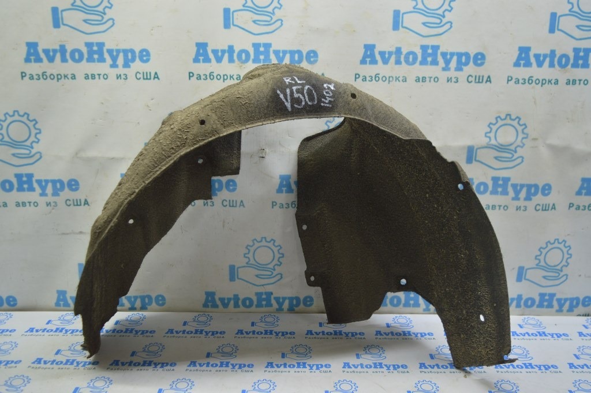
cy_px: 196
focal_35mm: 34
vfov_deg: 38.3
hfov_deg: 55.1
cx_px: 296
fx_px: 566
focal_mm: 23
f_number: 3.8
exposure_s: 1/40
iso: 400
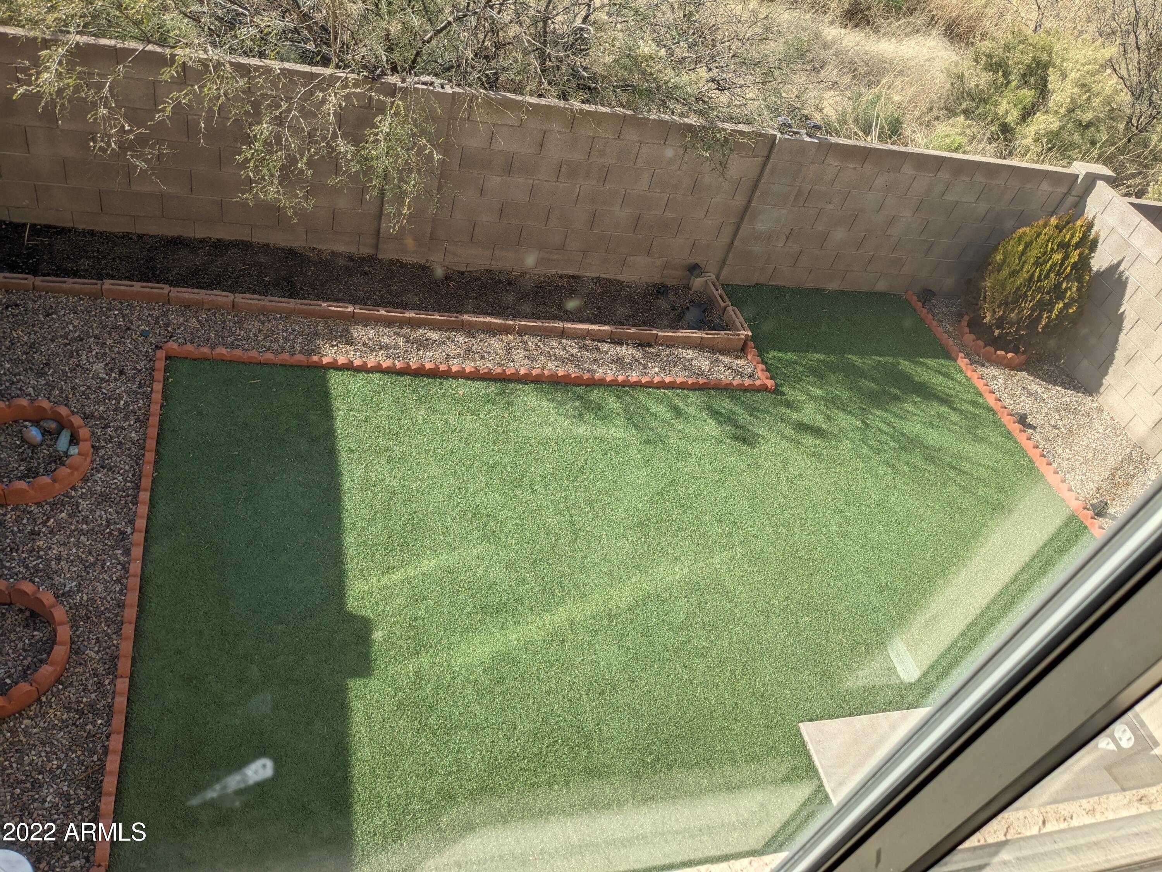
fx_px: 906
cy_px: 436
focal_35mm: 27
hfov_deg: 65.3
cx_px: 581
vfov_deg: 51.4
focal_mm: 4.38
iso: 55
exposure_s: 1/1957
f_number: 1.73
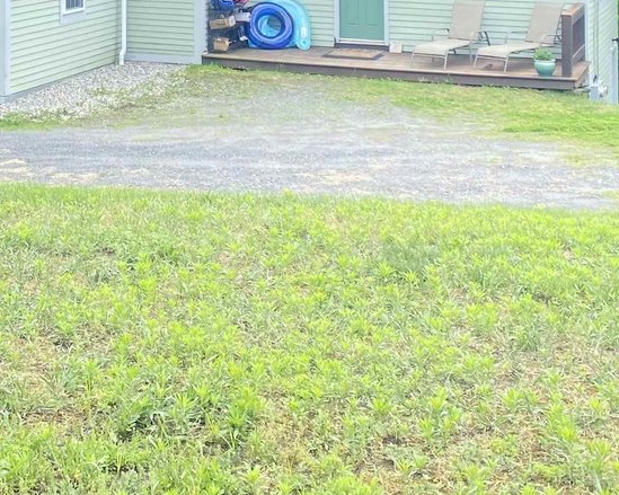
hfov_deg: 25.3
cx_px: 125
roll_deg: +0.4
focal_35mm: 74
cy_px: -152
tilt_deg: +1.6
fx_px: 1355
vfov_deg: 19.1
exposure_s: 1/799
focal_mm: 4.25
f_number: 1.8
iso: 32
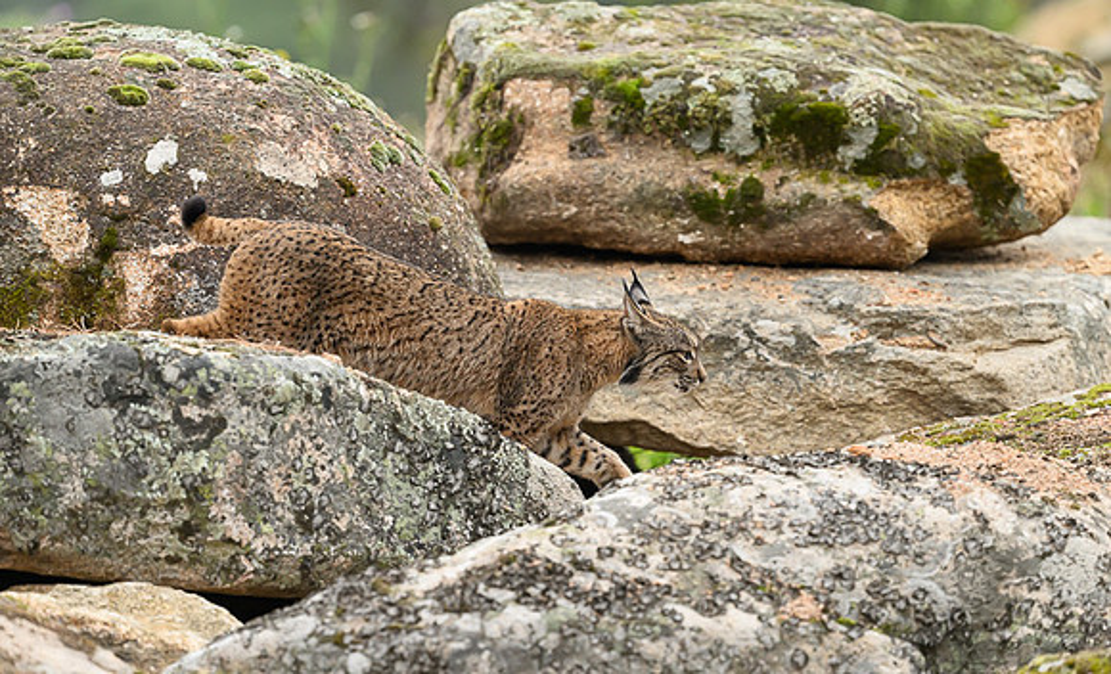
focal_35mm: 425
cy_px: 383
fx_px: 12771
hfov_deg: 5.0
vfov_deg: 3.0
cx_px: 537
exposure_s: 1/1000
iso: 1600
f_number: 4
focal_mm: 400
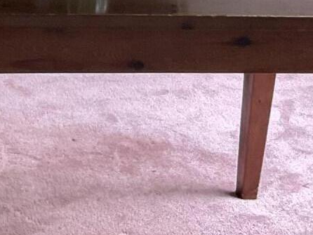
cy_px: -240
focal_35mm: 130
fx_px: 1176
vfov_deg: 10.5
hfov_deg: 15.0
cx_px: 36
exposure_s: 1/60
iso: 125
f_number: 1.8
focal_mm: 3
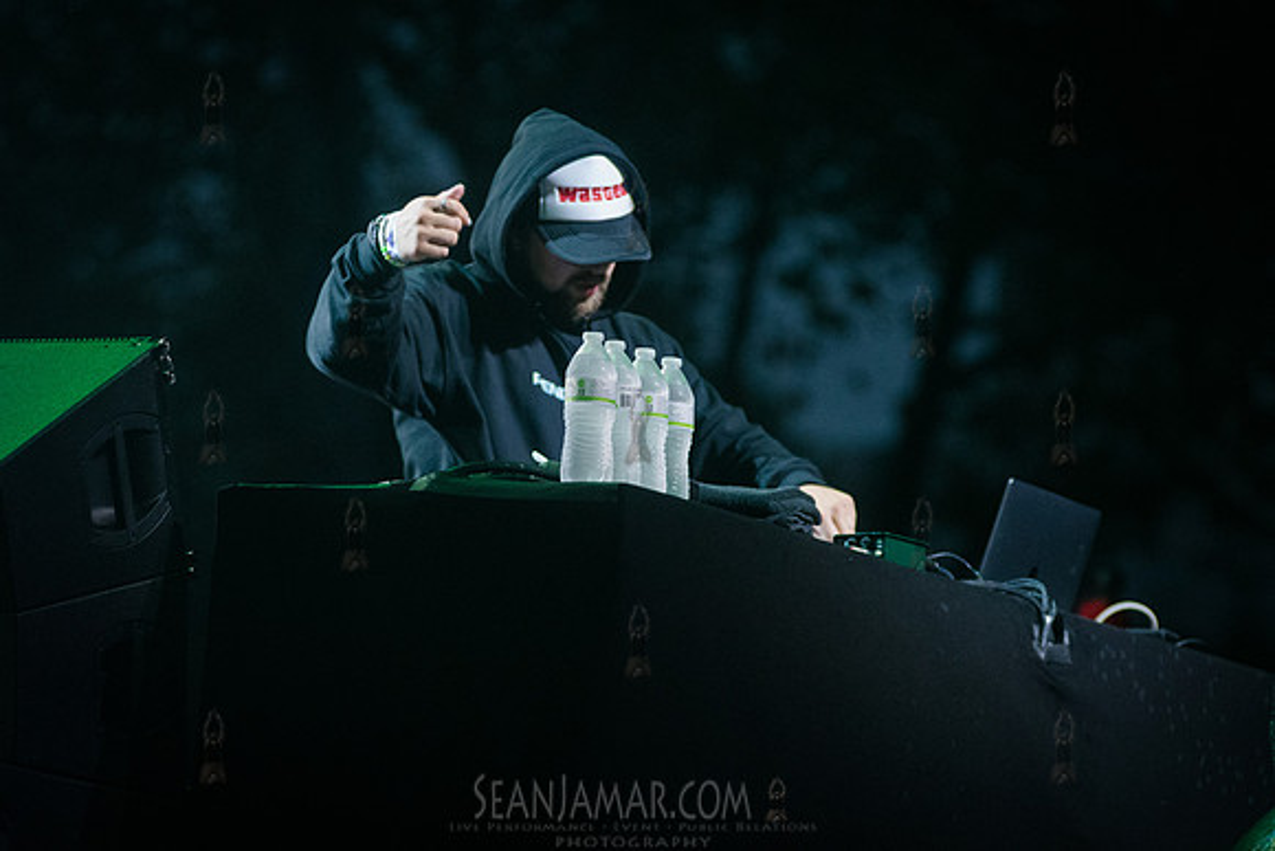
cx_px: 692
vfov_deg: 6.2
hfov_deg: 9.3
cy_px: 530
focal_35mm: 222
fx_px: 7875
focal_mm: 170
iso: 5000
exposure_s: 1/800
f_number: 4
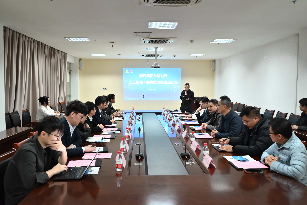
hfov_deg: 61.1
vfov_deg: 43.0
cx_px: 154
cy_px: 102
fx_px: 260
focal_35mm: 30
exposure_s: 1/60
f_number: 5
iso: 2500
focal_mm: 30.5
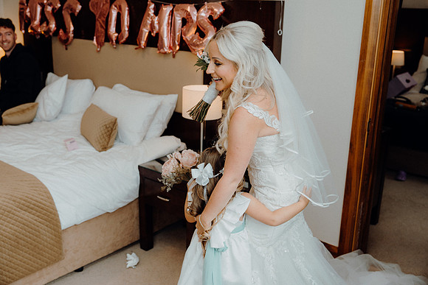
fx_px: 452
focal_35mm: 38
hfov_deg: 50.7
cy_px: 142
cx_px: 214
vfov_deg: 35.1
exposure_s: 1/160
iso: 200
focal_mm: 38
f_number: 3.5
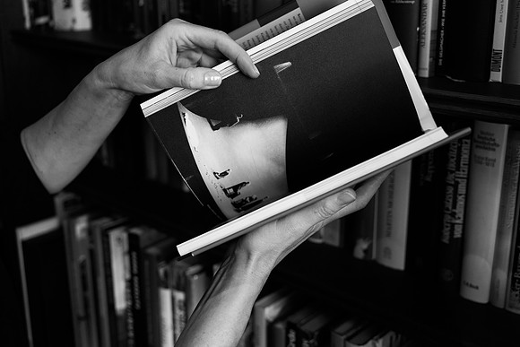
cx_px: 260
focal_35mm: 40
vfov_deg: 33.4
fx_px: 578
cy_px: 174
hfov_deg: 48.4
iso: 1000
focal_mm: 40
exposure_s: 1/160
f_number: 4
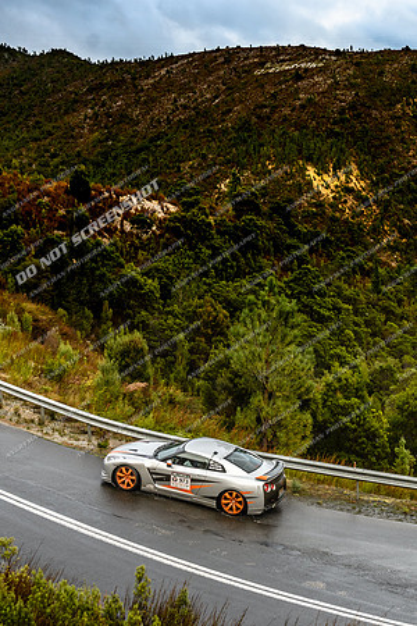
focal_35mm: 57
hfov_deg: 23.8
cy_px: 313
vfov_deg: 35.1
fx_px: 990
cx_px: 208
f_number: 4.5
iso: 400
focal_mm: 38
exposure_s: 1/800
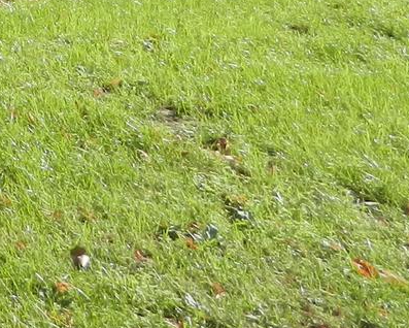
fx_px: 1429
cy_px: -361
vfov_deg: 11.6
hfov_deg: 13.2
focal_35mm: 118
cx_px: -500
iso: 160
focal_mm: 4.5
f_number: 7
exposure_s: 1/640
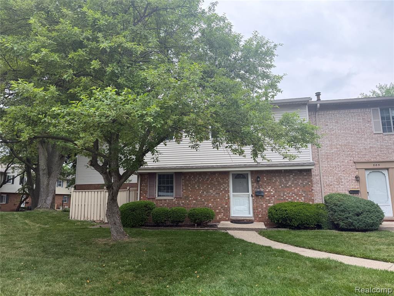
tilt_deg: +10.4
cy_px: 148
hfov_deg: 71.6
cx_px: 197
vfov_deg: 56.8
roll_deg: +0.1
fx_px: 273
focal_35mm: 24
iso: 100
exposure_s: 1/450
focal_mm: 6.76
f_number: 1.78
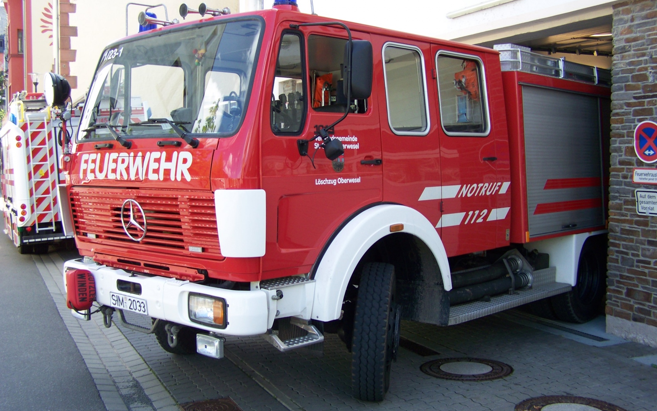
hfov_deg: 48.2
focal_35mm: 41
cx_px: 332
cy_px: 195
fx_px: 734
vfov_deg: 31.2
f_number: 2.8
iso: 64
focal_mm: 6.3
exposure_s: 1/125
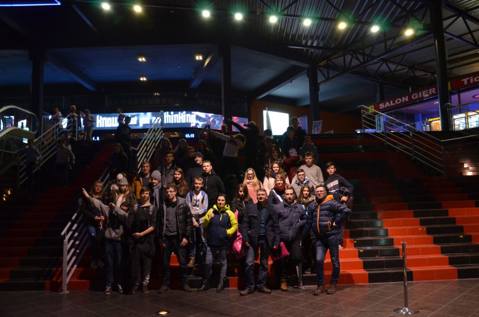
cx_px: 240
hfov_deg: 59.6
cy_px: 158
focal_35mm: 32
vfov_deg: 41.5
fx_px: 418
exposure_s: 1/40
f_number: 3.8
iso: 1600
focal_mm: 21
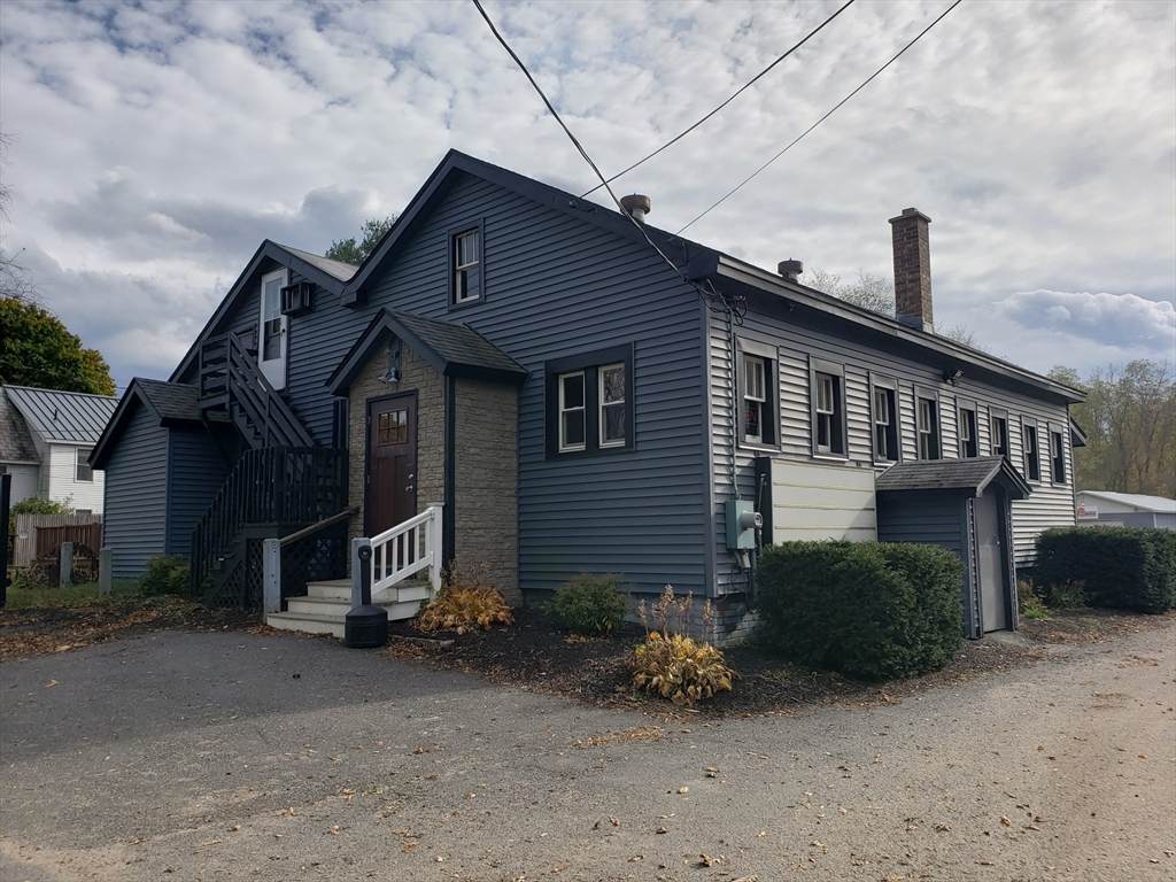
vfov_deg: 53.1
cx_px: 588
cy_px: 441
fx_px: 883
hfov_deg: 67.3
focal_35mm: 26
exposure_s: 1/1745
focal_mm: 4.3
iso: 50
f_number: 2.4
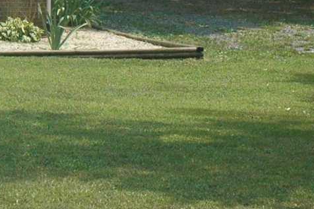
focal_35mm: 258
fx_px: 2249
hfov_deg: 7.8
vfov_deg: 5.3
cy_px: 25
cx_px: -164
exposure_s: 1/320
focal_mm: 40
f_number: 9
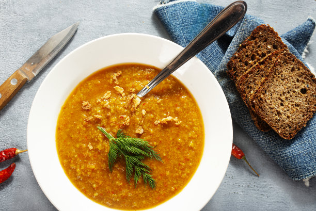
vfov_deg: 27.0
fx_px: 439
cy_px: 106
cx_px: 158
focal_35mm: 50
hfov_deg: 39.6
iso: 160
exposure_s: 1/250
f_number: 8
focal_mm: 50
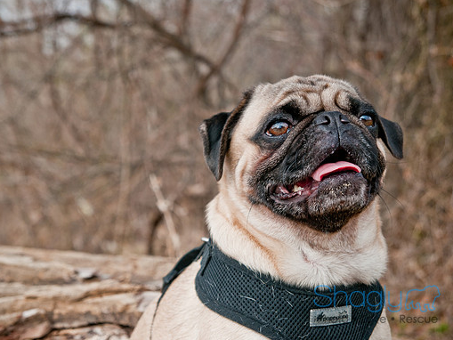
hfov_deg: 23.8
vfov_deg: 18.0
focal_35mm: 82
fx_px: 1073
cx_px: 198
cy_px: 170
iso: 200
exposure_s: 1/250
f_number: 5
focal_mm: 50
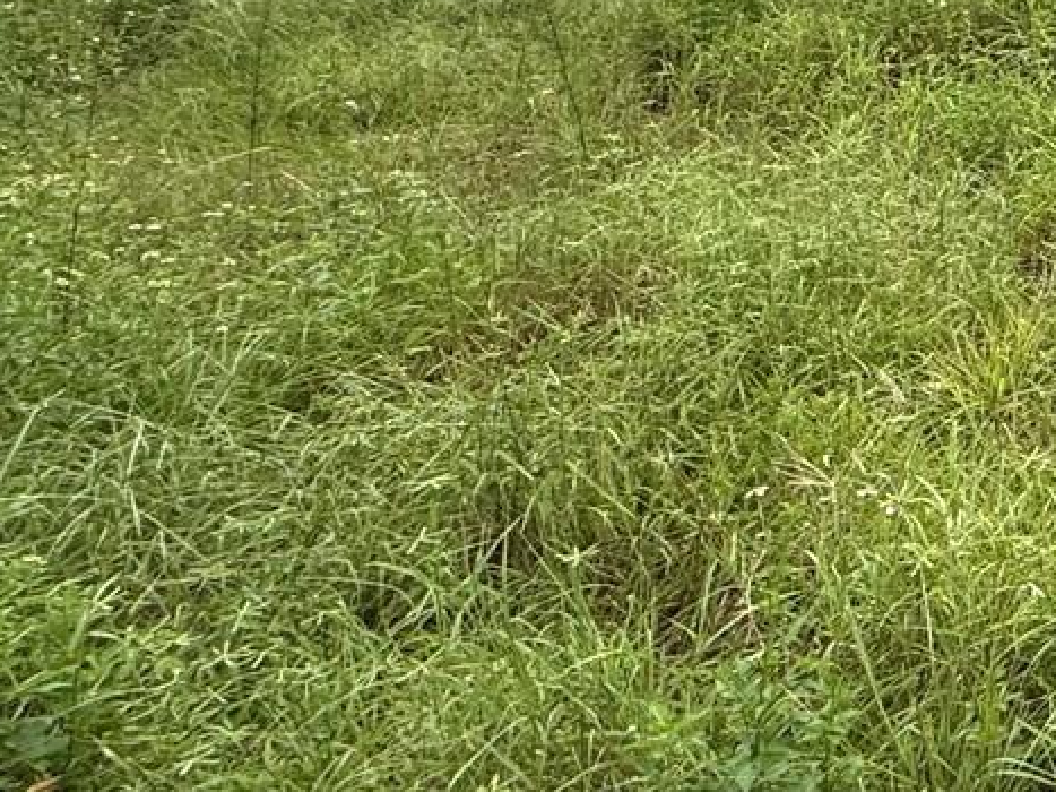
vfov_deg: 26.9
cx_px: 1766
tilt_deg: -6.1
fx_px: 1464
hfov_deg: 24.5
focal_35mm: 48
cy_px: -147
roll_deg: +0.4
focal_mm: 2.22
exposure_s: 1/914
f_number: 2.2
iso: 64
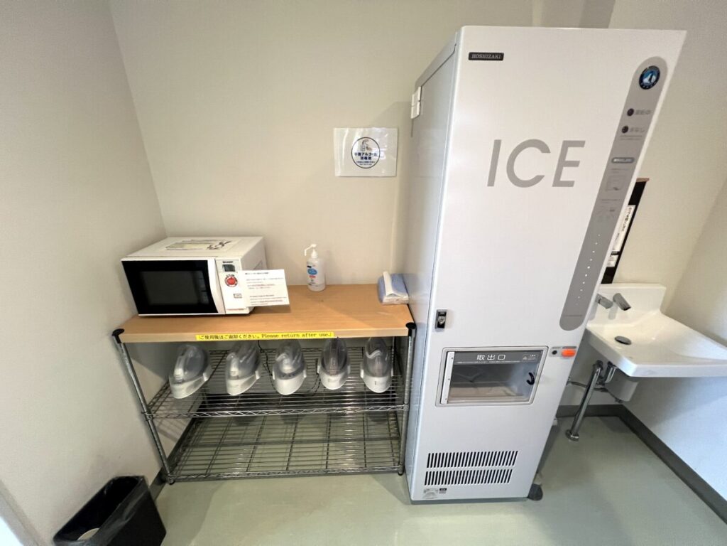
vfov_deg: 89.9
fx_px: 273
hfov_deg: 106.2
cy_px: 273
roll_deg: -1.4
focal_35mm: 13
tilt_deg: -20.5
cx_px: 364
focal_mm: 1.57
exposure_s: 1/100
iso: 250
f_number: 1.8
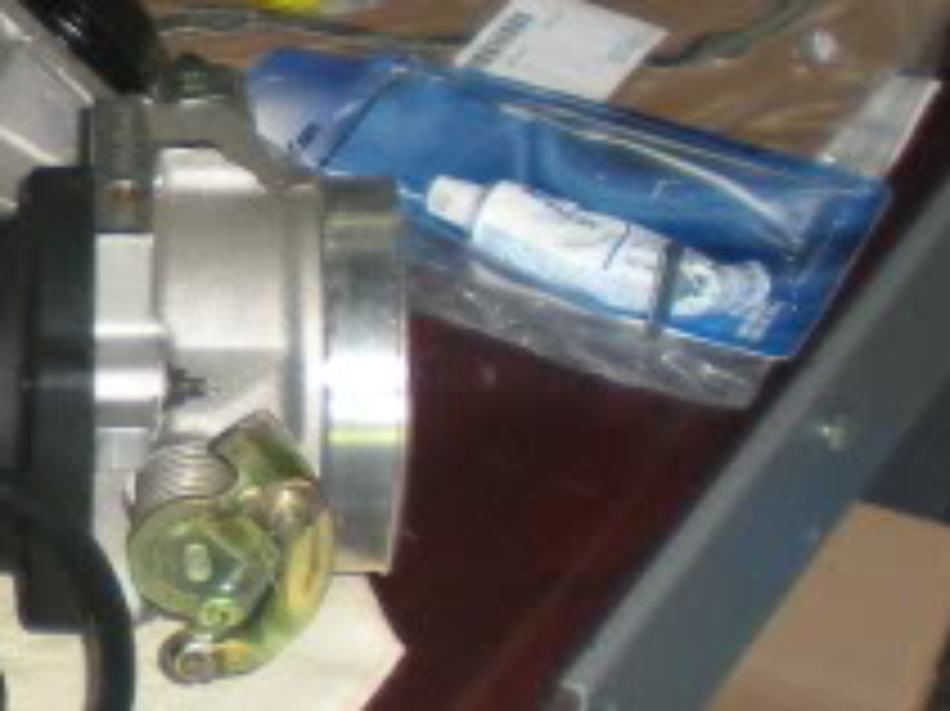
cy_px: 266
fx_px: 3950
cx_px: -401
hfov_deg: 13.1
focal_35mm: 144
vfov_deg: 10.3
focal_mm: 6.3
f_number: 3.1
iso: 100
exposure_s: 1/60
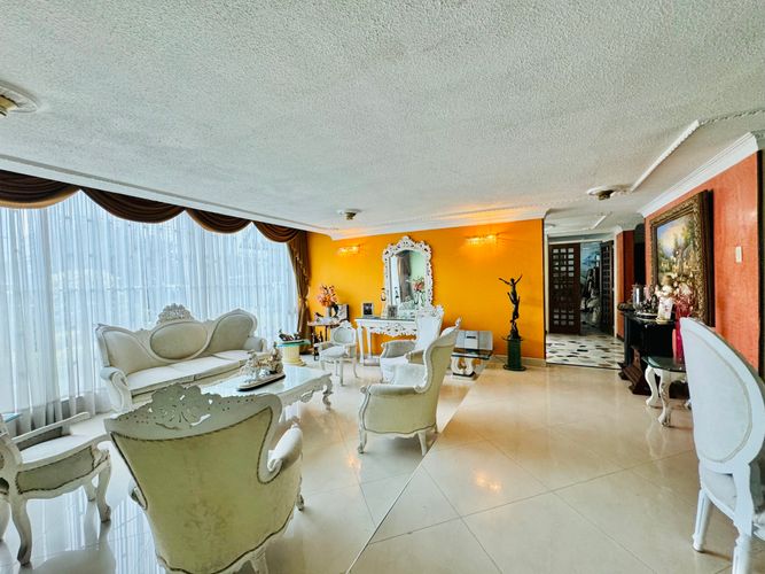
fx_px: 309
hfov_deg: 102.1
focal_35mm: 14
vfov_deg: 85.7
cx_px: 382
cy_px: 287
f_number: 2.2
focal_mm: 2.22
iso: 250
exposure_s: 1/120
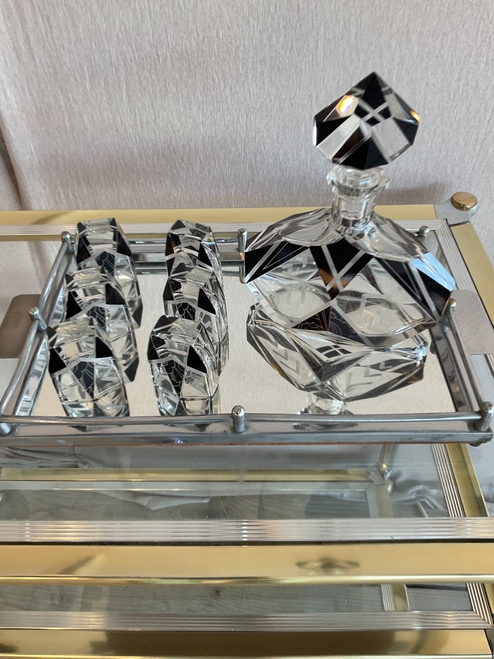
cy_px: 330
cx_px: 247
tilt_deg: -41.6
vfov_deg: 61.7
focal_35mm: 29
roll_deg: +0.9
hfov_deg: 48.2
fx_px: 552
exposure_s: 1/100
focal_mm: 3
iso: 40
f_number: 1.8
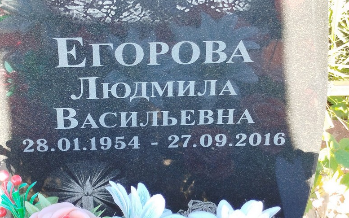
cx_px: 173
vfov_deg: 35.3
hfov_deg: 54.0
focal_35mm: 36
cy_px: 101
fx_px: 342
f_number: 1.7
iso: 50
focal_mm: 5.31
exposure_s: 1/50
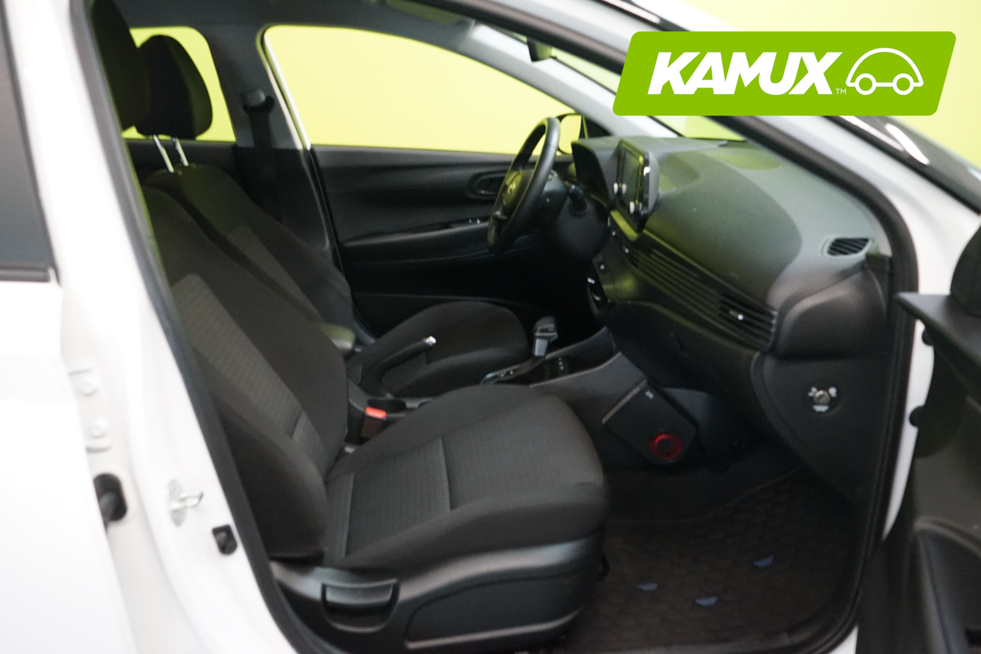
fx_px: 763
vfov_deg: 46.4
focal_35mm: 28
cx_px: 490
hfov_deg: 65.5
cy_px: 327
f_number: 7.1
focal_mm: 28
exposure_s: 1/30
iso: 6400
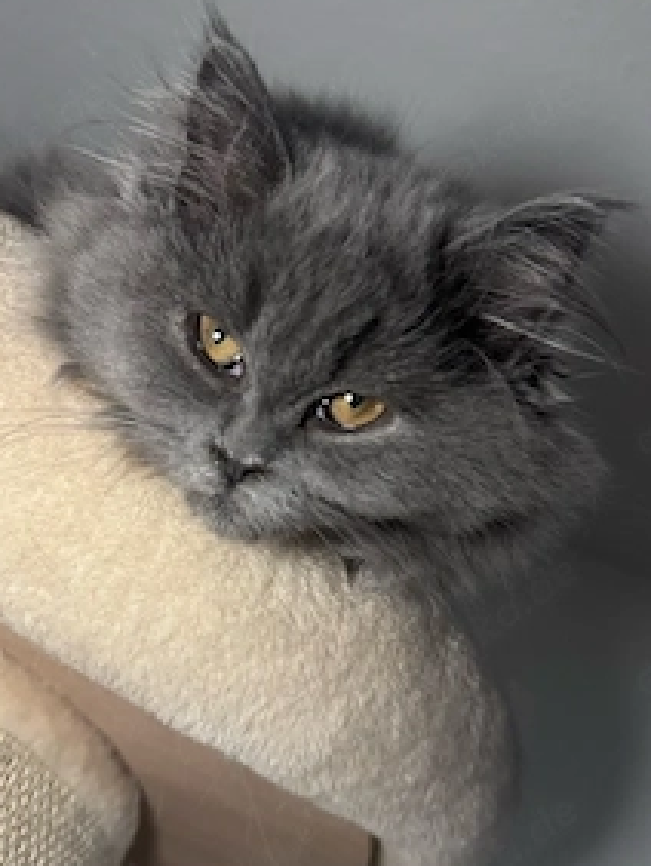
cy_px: 421
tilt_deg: +43.2
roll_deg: -23.1
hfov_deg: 41.8
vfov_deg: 53.9
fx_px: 851
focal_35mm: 34
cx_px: 319
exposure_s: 1/60
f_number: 1.78
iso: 400
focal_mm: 6.76
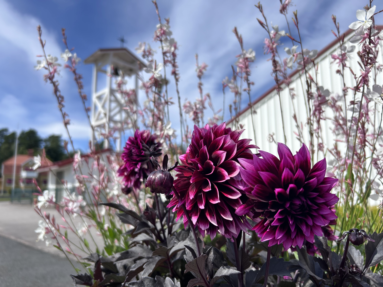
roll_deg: +1.0
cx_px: 192
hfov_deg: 67.3
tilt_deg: +9.7
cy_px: 144
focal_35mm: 26
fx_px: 288
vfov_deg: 53.1
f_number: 1.5
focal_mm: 5.7
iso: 50
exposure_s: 1/1377
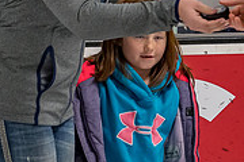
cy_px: -59
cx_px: 225
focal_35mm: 317
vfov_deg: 4.3
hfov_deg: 6.5
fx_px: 2148
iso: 800
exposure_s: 1/250
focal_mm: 60
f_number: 4.5
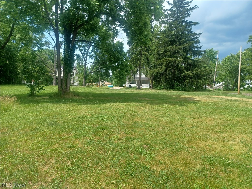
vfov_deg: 54.9
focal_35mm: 25
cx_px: 126
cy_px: 94
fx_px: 182
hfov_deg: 69.4
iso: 32
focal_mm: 4.6
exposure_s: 1/307
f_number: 1.8
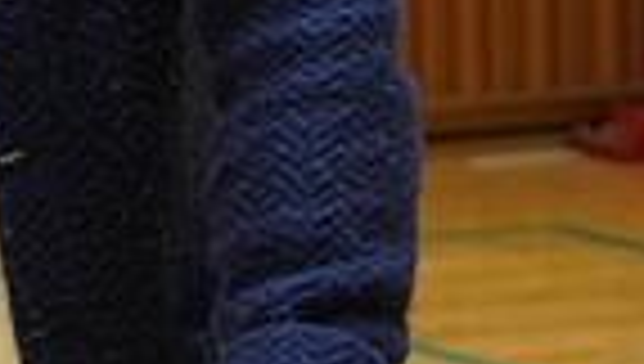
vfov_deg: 3.0
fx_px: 6996
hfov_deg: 5.1
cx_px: -779
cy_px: -191
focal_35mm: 409
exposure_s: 1/80
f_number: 5.6
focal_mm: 70
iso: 640
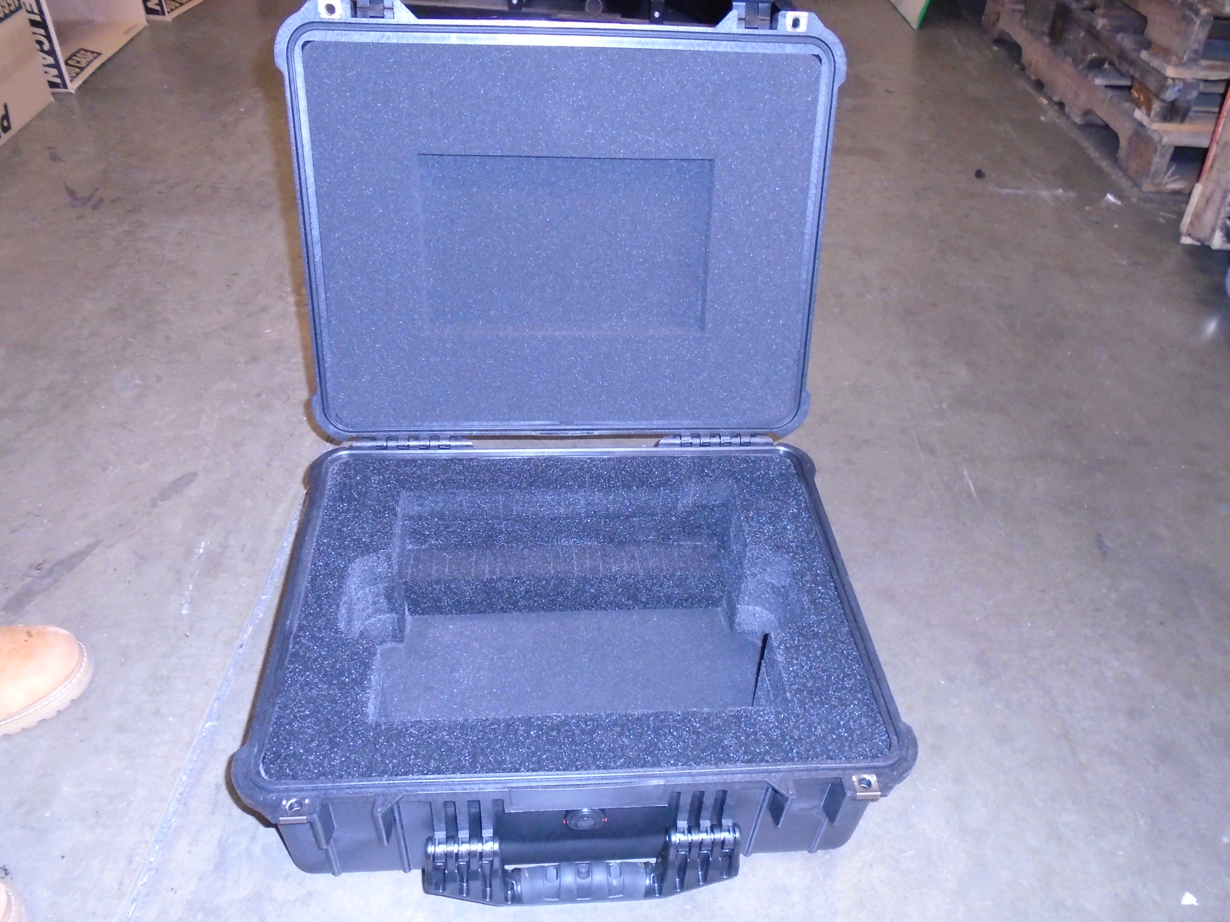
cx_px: 615
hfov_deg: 67.3
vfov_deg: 53.1
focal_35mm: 26
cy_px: 461
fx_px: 924
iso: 500
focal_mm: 4.6
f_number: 3.2
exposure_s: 1/30
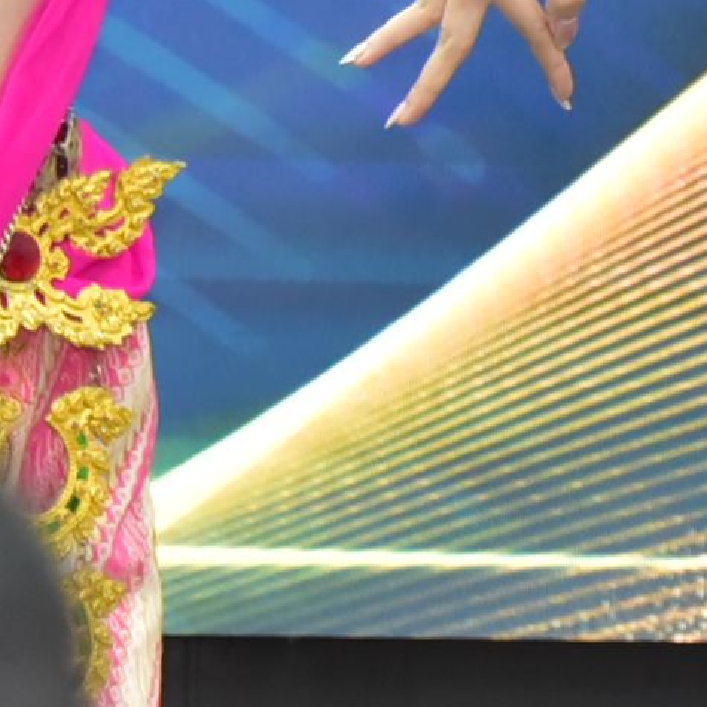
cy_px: -260
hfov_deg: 4.2
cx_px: 1610
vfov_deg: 4.2
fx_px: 9520
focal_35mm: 412
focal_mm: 92
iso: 4000
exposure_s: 1/200
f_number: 5.6
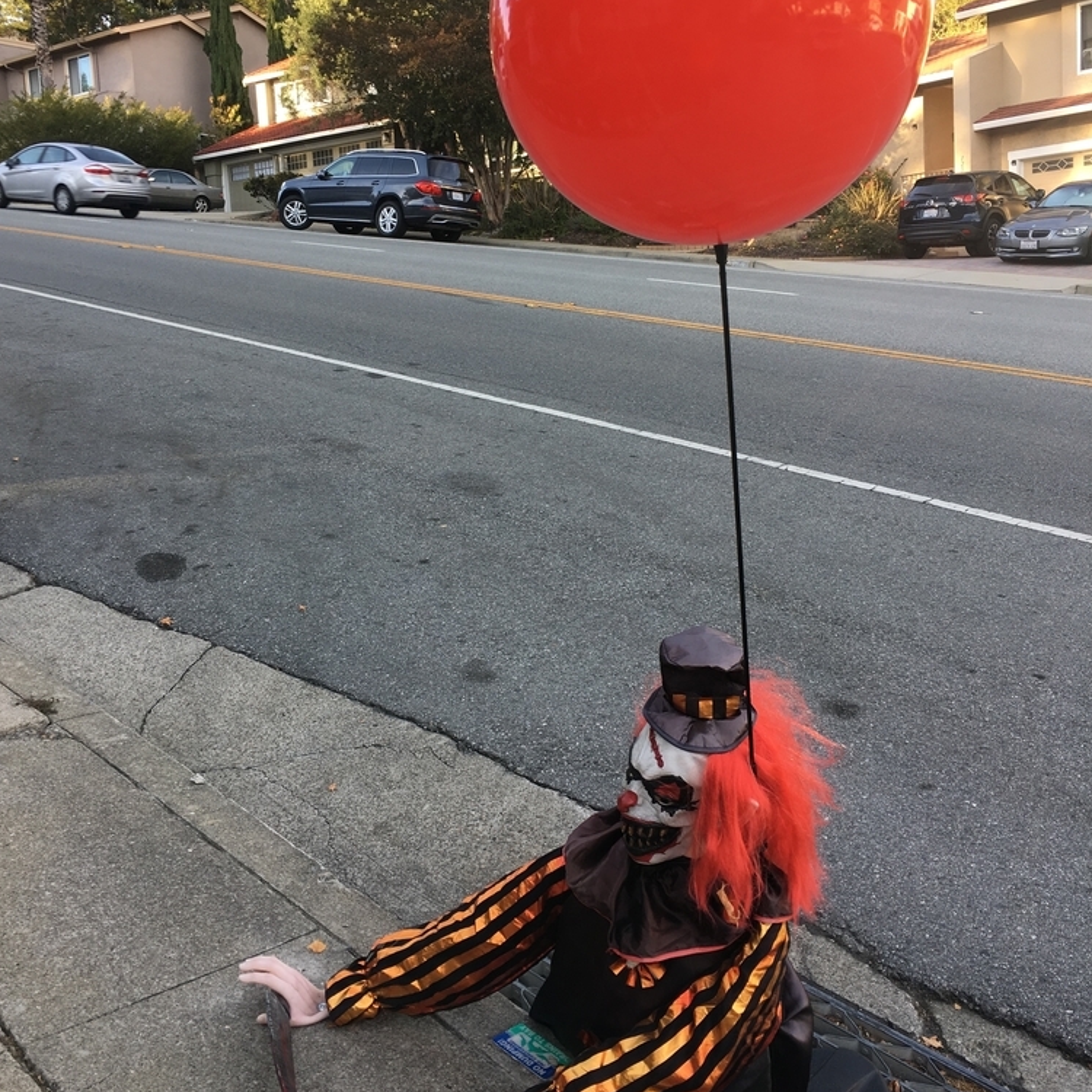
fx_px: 1249
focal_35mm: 35
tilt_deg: -5.9
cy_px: 480
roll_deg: +4.1
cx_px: 537
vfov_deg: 47.1
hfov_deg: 47.2
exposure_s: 1/148
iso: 25
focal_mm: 4.15
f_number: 2.2
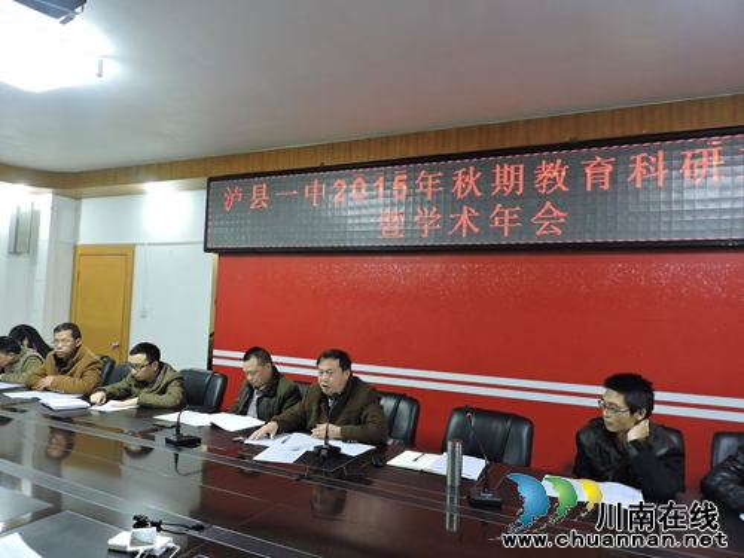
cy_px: 279
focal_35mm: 24
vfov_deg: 56.8
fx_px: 516
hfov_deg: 71.6
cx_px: 372
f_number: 3
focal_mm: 4.3
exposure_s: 1/15
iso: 400
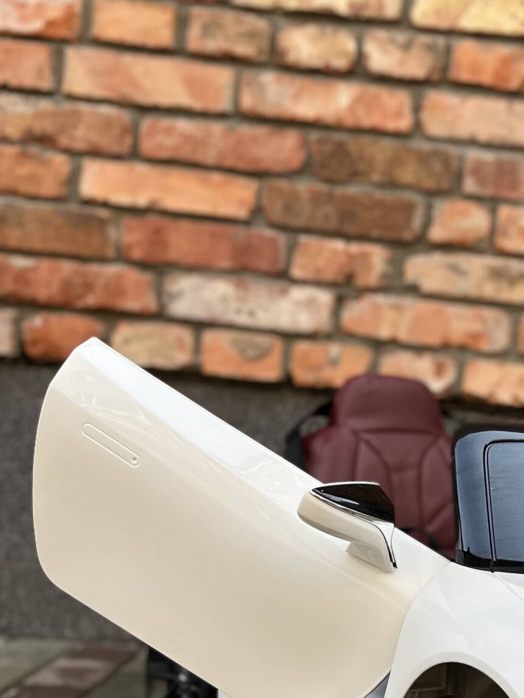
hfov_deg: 23.6
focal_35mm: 58
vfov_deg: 32.8
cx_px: 579
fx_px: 1171
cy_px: 496
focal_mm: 5.7
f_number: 1.5
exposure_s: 1/482
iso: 50
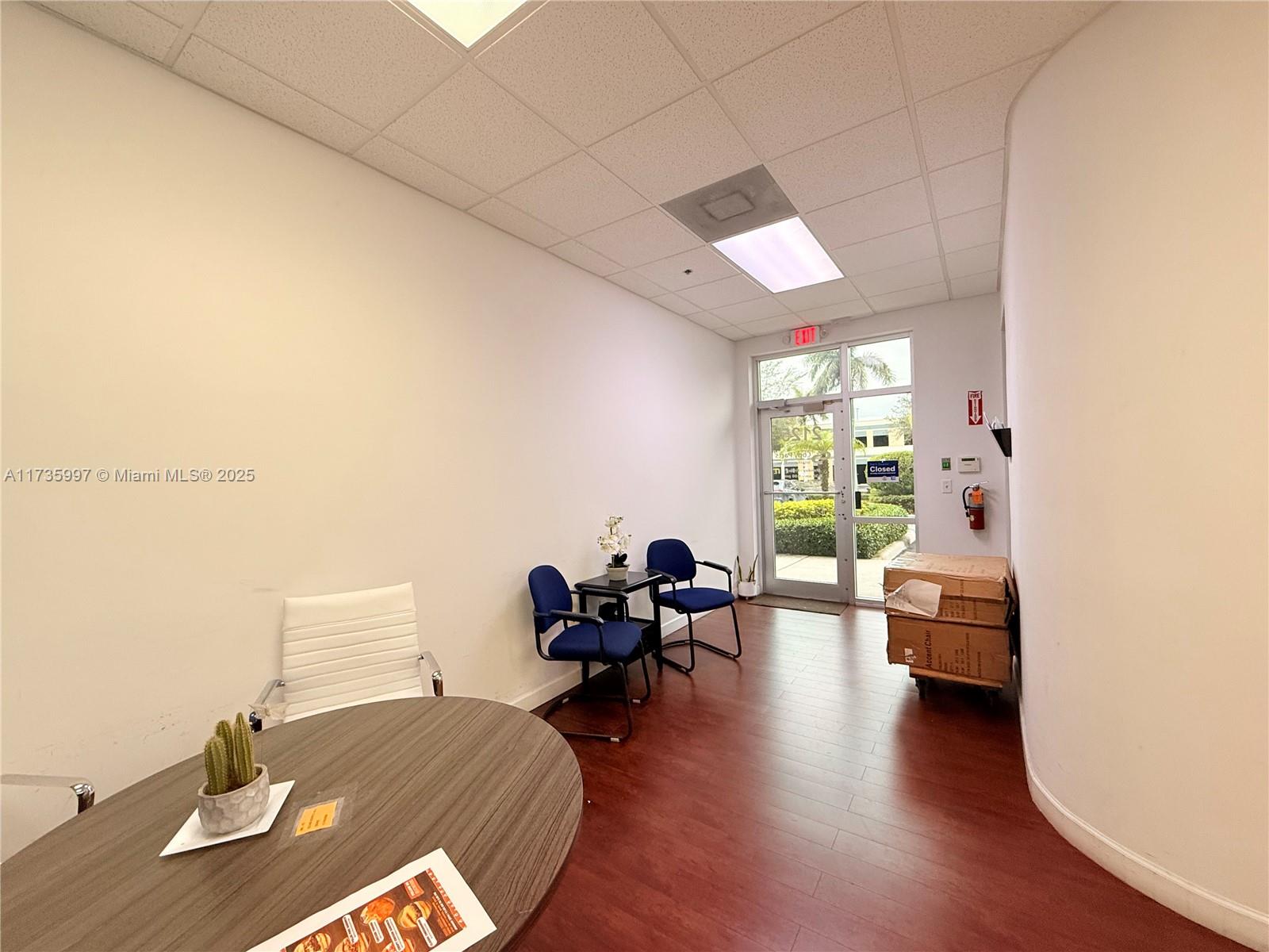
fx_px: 513
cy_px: 476
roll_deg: +2.6
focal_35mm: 14
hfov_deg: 102.1
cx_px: 634
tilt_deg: +0.1
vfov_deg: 85.7
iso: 200
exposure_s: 1/120
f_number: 2.2
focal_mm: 2.22
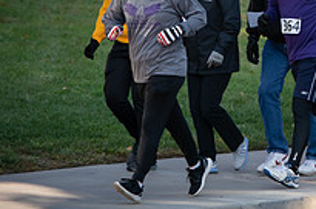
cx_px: 314
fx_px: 4224
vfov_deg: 2.8
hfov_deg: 4.3
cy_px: -38
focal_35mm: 482
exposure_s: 1/500
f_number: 5
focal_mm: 170
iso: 200
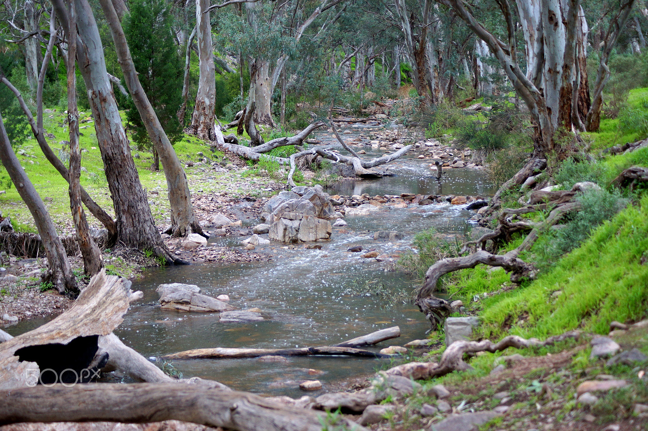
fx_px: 1485
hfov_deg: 24.6
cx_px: 324
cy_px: 216
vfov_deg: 16.5
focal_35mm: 82
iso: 400
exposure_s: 1/100
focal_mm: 55
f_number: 4.5
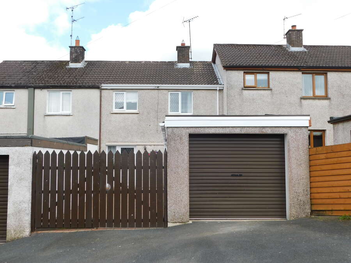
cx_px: 176
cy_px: 132
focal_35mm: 36
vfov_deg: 39.7
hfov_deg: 51.4
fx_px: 365
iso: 125
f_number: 3.5
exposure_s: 1/400
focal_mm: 6.3
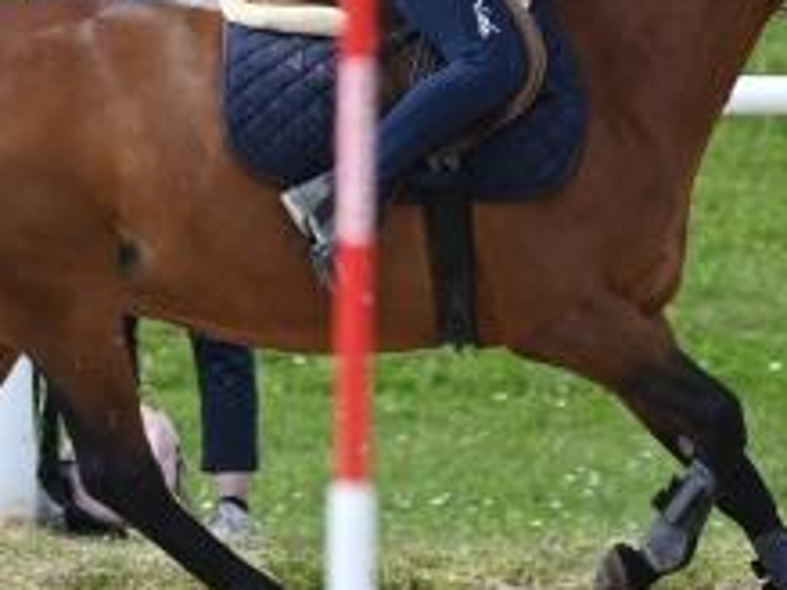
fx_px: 27949
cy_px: 68
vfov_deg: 1.2
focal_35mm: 1230
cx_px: 363
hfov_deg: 1.6
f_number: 5.3
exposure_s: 1/1250
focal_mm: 350
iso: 400
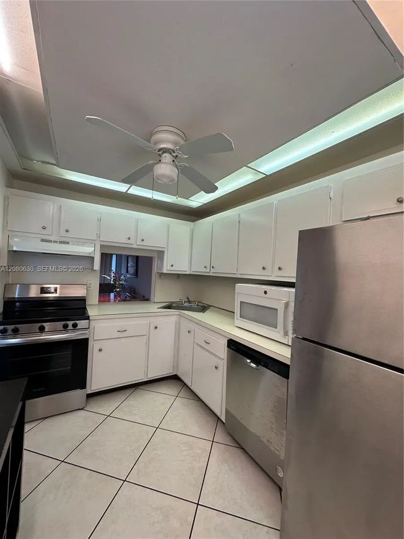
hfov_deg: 85.7
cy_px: 270
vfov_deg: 102.1
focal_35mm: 14
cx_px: 202
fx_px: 218
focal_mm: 2.22
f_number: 2.2
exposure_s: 1/120
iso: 125
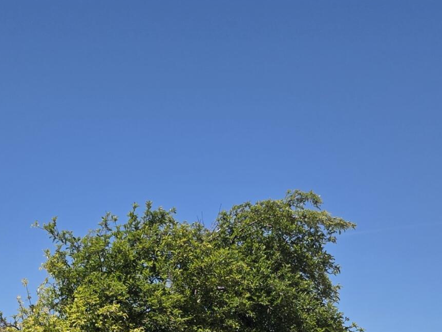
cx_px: 154
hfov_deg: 24.3
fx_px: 1021
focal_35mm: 80
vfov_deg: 17.4
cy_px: 426
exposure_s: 1/7944
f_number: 1.7
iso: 64
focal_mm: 6.3
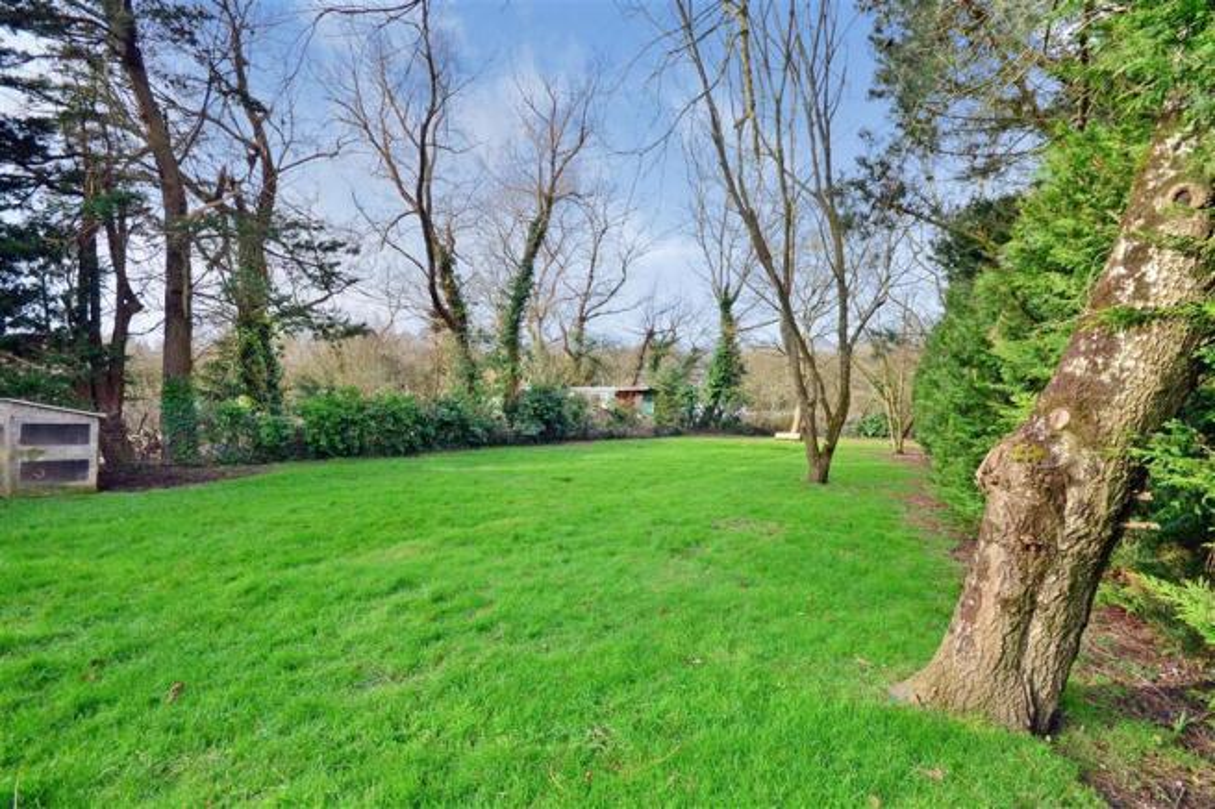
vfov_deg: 77.3
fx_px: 506
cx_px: 608
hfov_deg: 100.4
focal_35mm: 15
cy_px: 404
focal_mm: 10
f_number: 8
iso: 640
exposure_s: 1/250
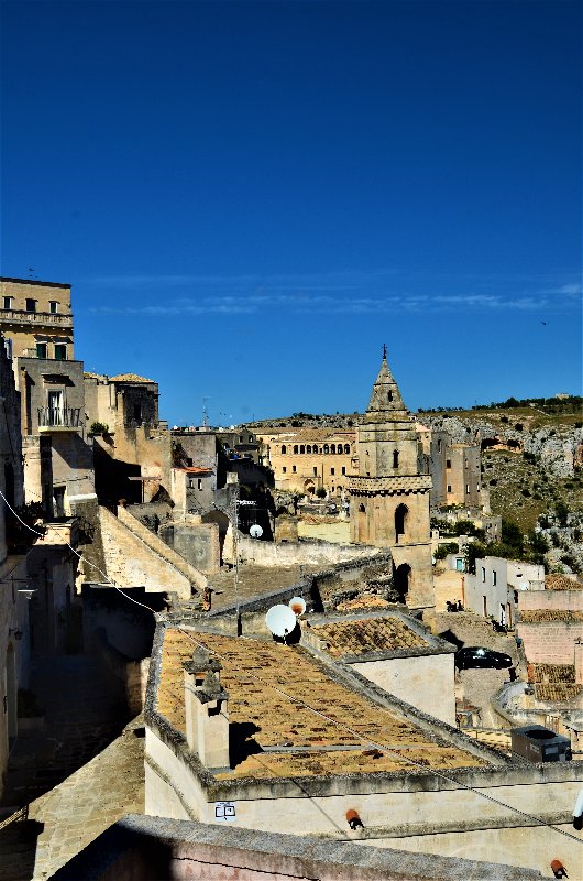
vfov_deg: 49.6
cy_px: 440
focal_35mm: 39
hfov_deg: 34.1
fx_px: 951
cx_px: 292
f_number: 11
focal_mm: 26
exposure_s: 1/125
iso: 110
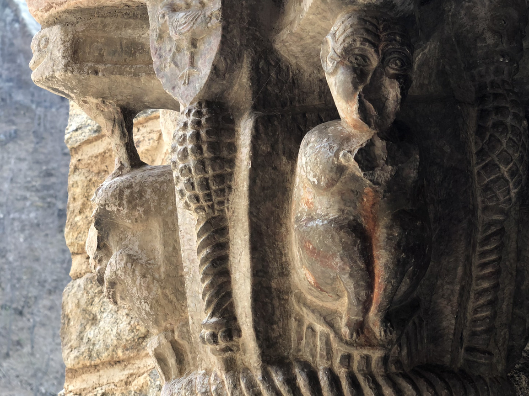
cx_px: 297
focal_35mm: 72
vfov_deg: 20.4
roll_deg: +1.6
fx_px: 1100
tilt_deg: +14.6
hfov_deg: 27.0
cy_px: 168
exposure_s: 1/60
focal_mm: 6
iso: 20
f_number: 2.4
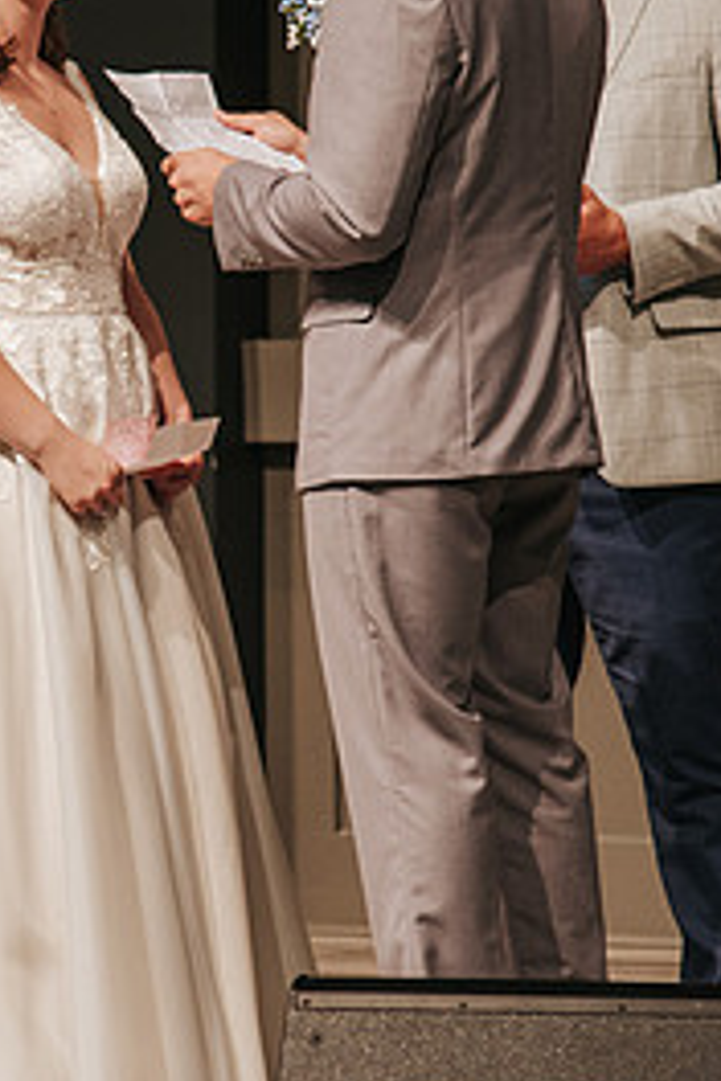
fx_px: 9282
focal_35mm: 309
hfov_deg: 4.4
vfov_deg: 6.7
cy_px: 353
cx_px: 89
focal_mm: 120
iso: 1000
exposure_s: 1/200
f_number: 4
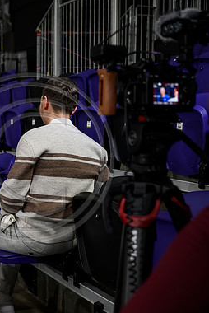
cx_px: 30
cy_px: 156
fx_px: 530
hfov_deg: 21.9
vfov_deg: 32.9
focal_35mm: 61
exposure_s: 1/400
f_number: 3.5
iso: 4000
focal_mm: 40
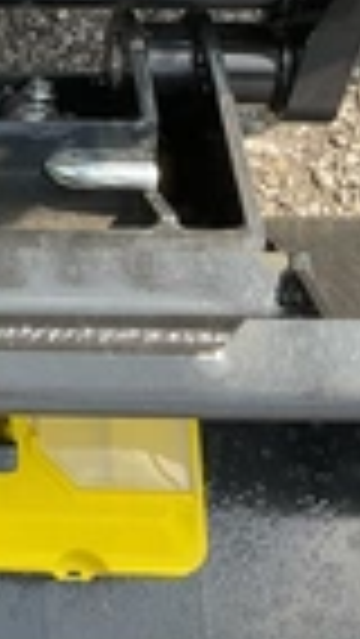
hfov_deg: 12.8
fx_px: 1509
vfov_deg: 23.0
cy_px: 4
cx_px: -207
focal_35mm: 89
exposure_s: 1/242
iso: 20
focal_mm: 3
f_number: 1.8
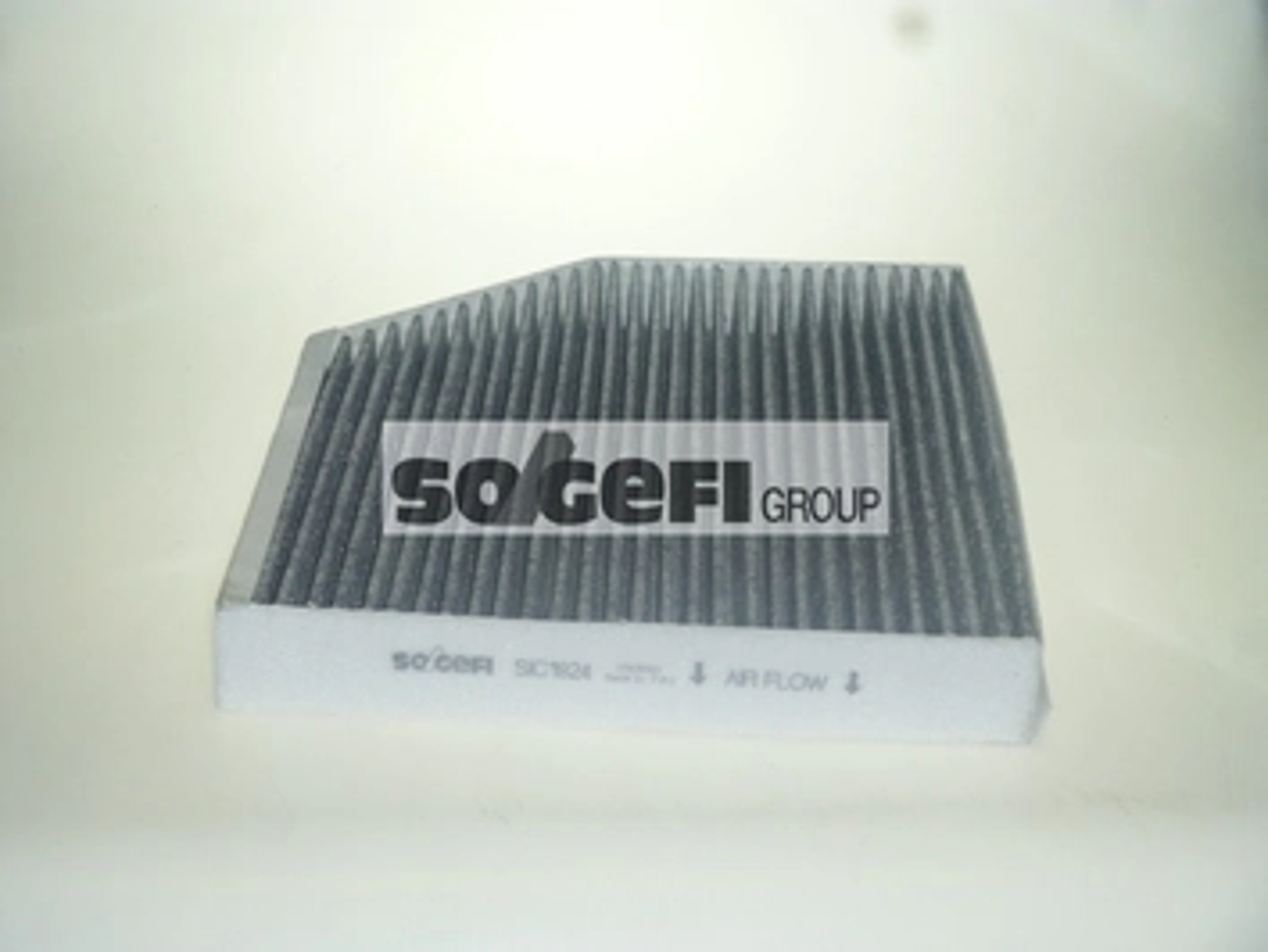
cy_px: 476
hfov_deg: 28.1
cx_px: 634
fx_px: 2529
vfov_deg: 21.3
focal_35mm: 69
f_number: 4.6
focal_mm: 12.3
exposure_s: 1/60
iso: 160
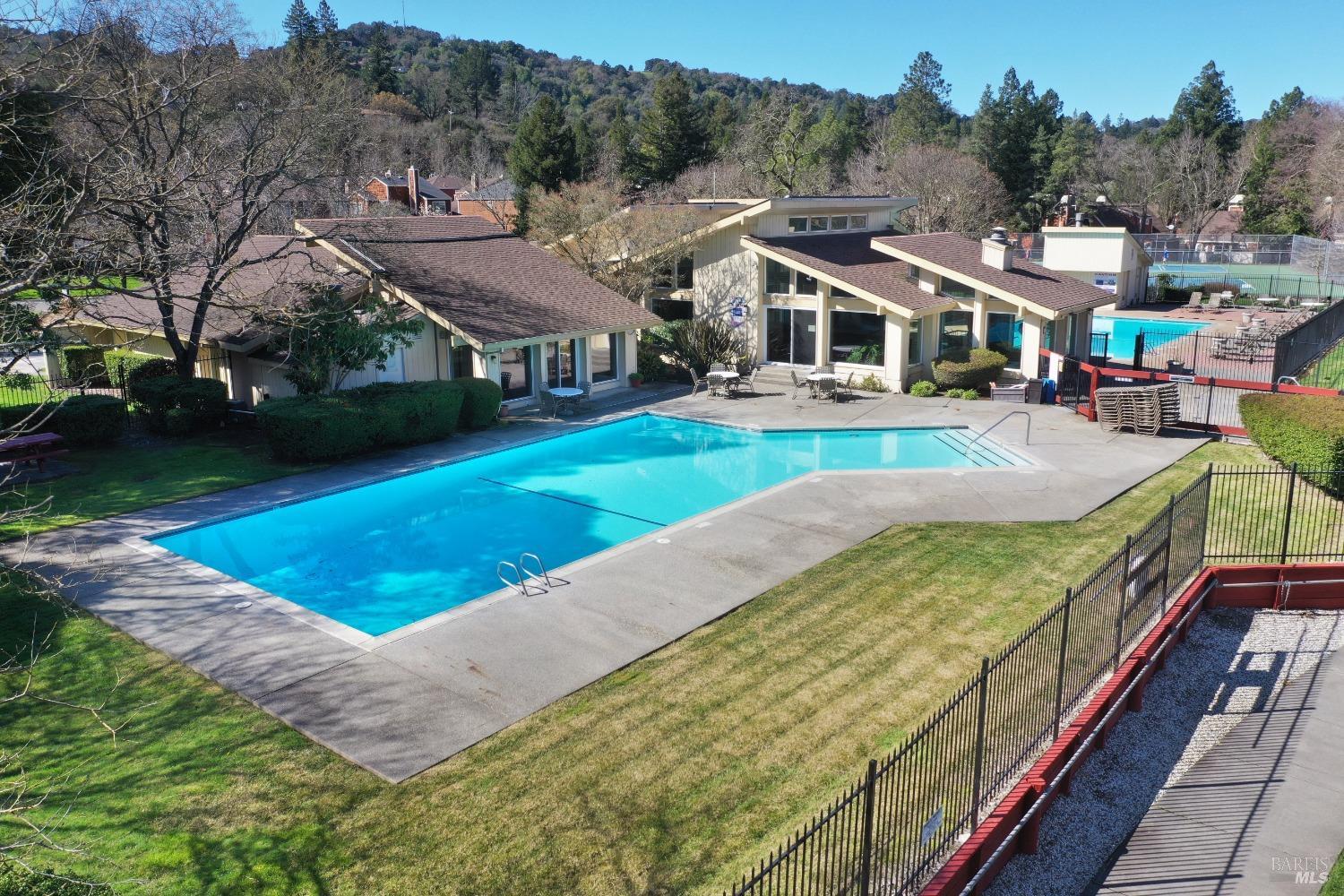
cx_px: 672
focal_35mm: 28
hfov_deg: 65.5
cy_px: 448
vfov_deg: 46.4
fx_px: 1045
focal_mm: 10.26
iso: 100
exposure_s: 1/500
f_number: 5.6
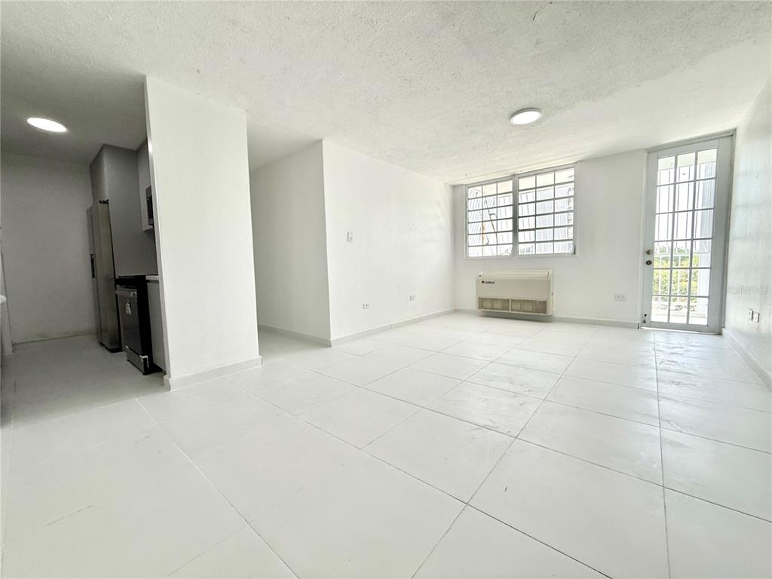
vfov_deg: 85.7
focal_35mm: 14
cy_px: 290
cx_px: 386
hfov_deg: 102.1
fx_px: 312
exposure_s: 1/184
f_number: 2.2
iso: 64
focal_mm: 2.22
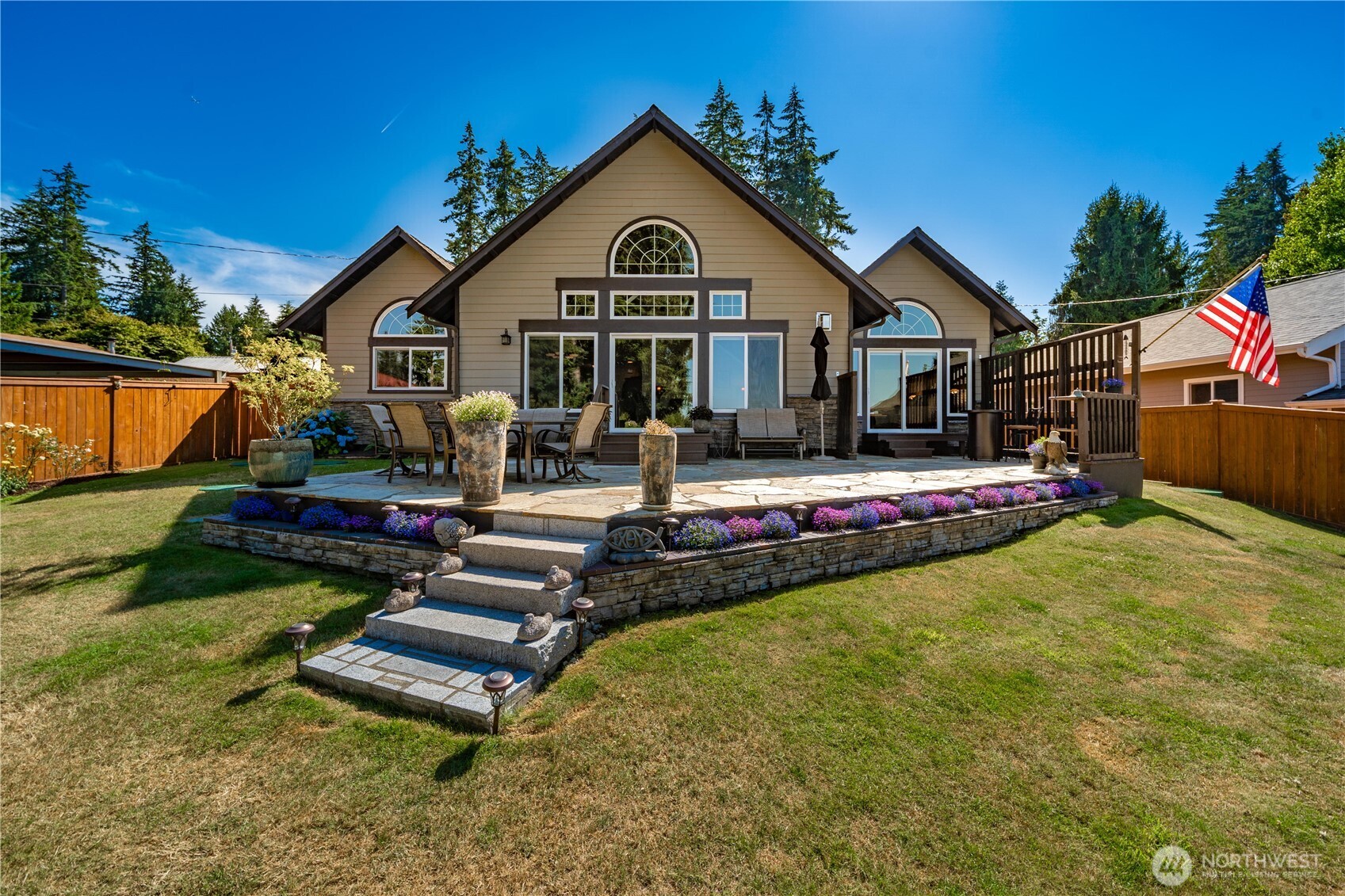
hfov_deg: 112.6
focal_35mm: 12
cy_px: 448
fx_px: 448
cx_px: 672
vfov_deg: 90.0
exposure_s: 1/200
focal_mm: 12
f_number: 8
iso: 100
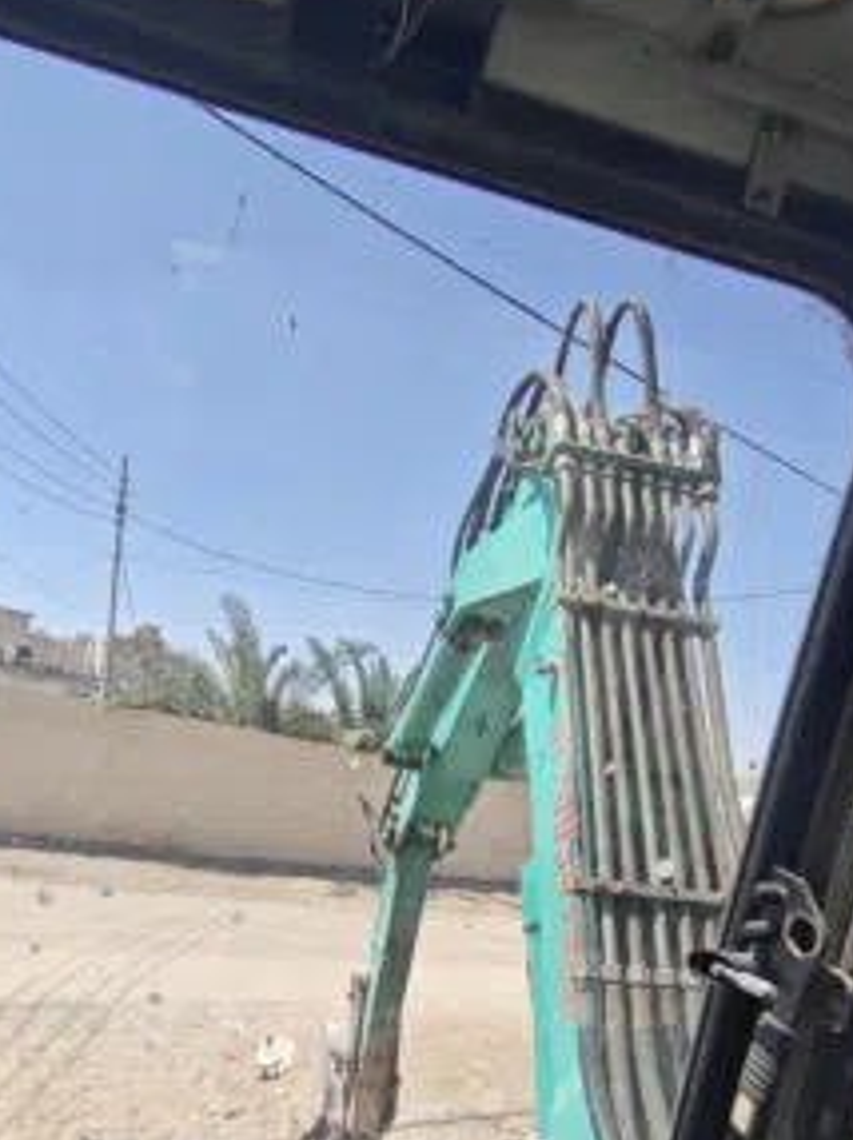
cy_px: 737
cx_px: 355
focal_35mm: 21
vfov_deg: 77.1
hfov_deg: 63.0
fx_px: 691
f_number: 2.2
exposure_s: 1/1190
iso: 50
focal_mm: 1.6
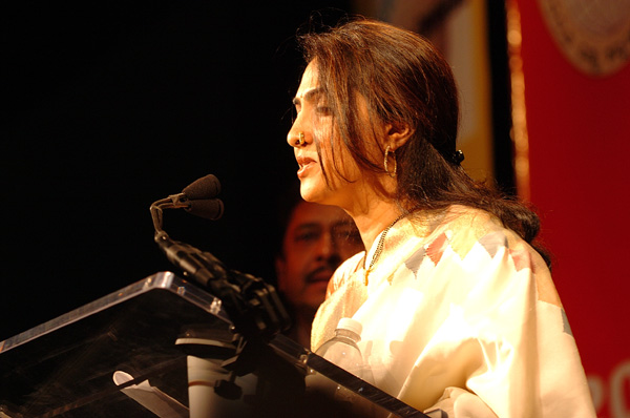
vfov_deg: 7.6
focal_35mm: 180
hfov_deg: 11.4
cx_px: 315
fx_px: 3145
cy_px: 209
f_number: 4
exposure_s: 1/60
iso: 400
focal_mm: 120
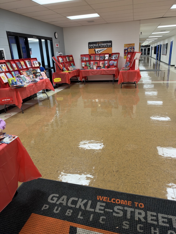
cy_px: 117
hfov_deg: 56.8
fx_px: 163
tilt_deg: -20.8
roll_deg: +3.2
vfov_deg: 71.6
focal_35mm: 24
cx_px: 88
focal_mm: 6.93
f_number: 1.8
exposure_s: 1/120
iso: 250
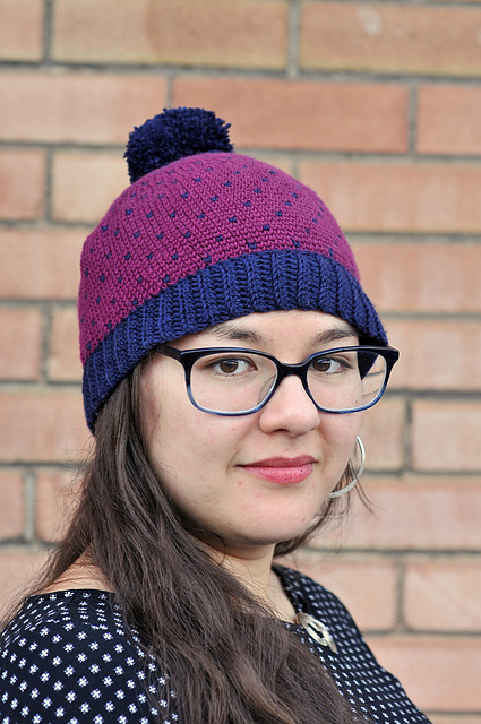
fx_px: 2562
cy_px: 362
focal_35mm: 128
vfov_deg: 16.1
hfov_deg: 10.7
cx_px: 240
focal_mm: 85
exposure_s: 1/50
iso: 250
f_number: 4
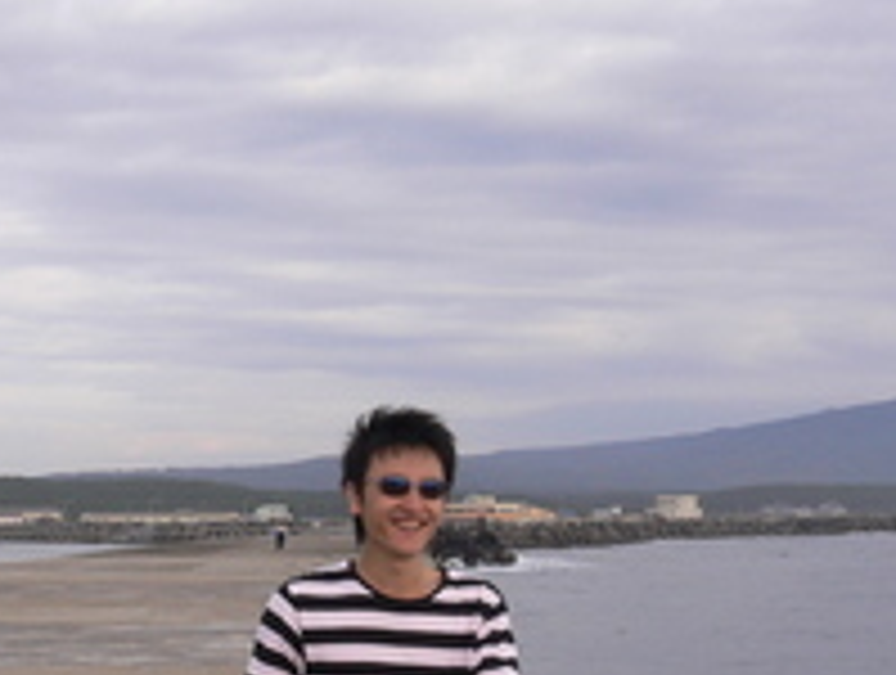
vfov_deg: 18.3
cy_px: 644
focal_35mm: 79
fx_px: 2049
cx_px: 581
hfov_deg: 24.6
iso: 80
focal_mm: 5.8
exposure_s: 1/200
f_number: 5.6
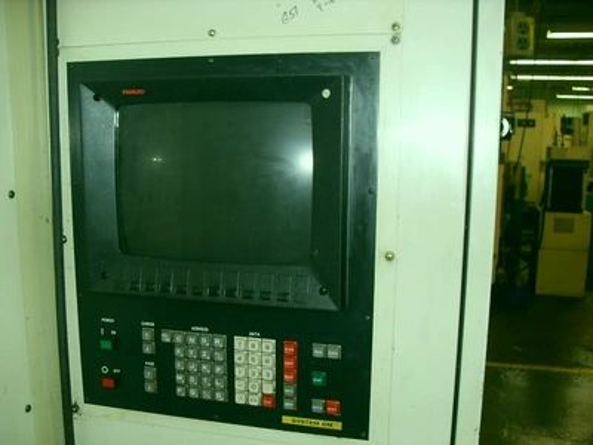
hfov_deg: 54.0
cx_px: 296
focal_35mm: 34
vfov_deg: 41.8
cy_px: 222
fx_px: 582
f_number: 2.8
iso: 100
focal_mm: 6.3
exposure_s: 1/45
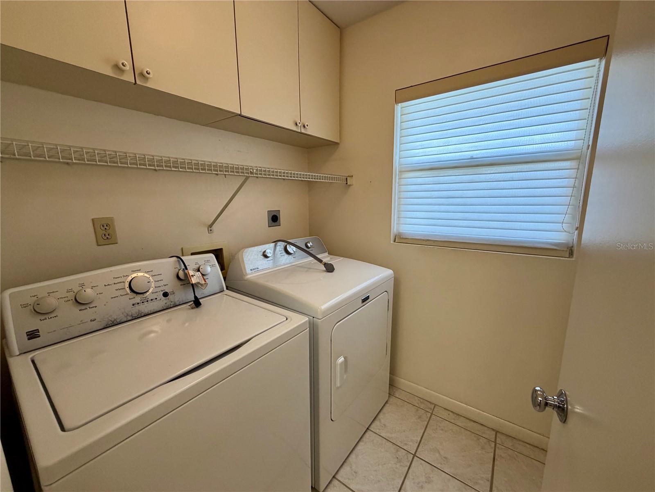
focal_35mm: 14
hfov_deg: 102.1
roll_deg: +1.2
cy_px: 246
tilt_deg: -10.1
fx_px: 265
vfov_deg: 85.7
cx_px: 328
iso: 200
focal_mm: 2.22
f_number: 2.2
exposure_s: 1/120
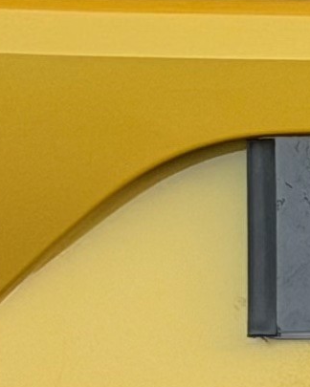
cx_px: 613
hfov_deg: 3.3
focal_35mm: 467
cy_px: -386
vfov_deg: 4.1
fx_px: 5356
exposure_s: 1/592
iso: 64
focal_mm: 6.76
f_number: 1.78
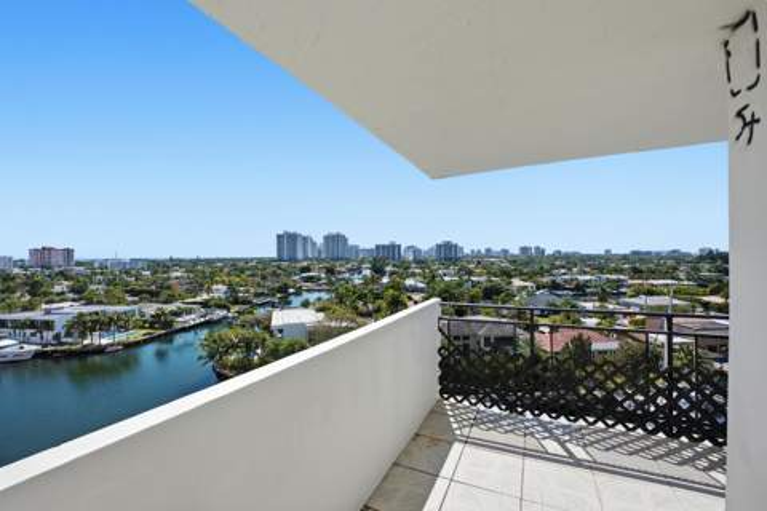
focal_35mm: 14
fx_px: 298
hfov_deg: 104.3
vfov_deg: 81.2
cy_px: 256
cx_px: 384
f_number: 11
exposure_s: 1/2000
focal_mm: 14
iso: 200
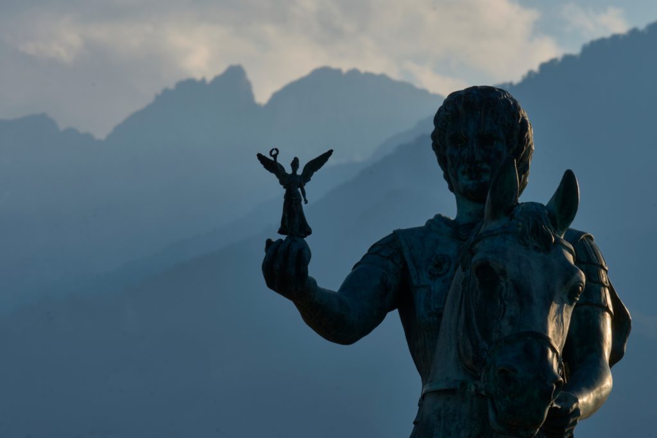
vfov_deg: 2.3
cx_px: 328
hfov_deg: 3.4
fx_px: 10951
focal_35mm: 600
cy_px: 219
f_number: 22
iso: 50
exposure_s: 1/50
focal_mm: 400
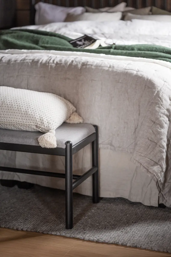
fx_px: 606
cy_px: 128
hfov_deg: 16.1
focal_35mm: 85
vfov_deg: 23.9
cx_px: 86
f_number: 1.8
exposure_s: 1/100
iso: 1250
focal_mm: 85
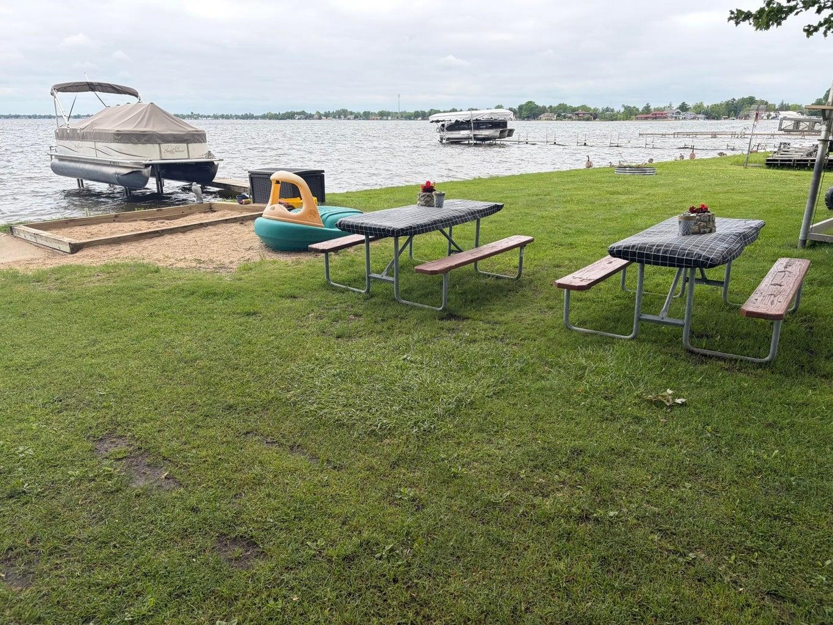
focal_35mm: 26
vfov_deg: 53.1
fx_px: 626
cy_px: 312
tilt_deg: -17.7
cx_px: 416
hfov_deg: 67.3
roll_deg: +0.3
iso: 50
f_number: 1.6
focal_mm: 5.96
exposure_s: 1/973
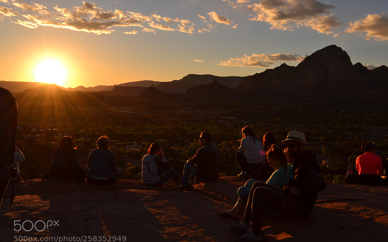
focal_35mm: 40
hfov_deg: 49.3
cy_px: 128
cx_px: 194
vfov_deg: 32.0
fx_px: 423
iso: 100
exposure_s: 1/250
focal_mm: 26
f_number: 8
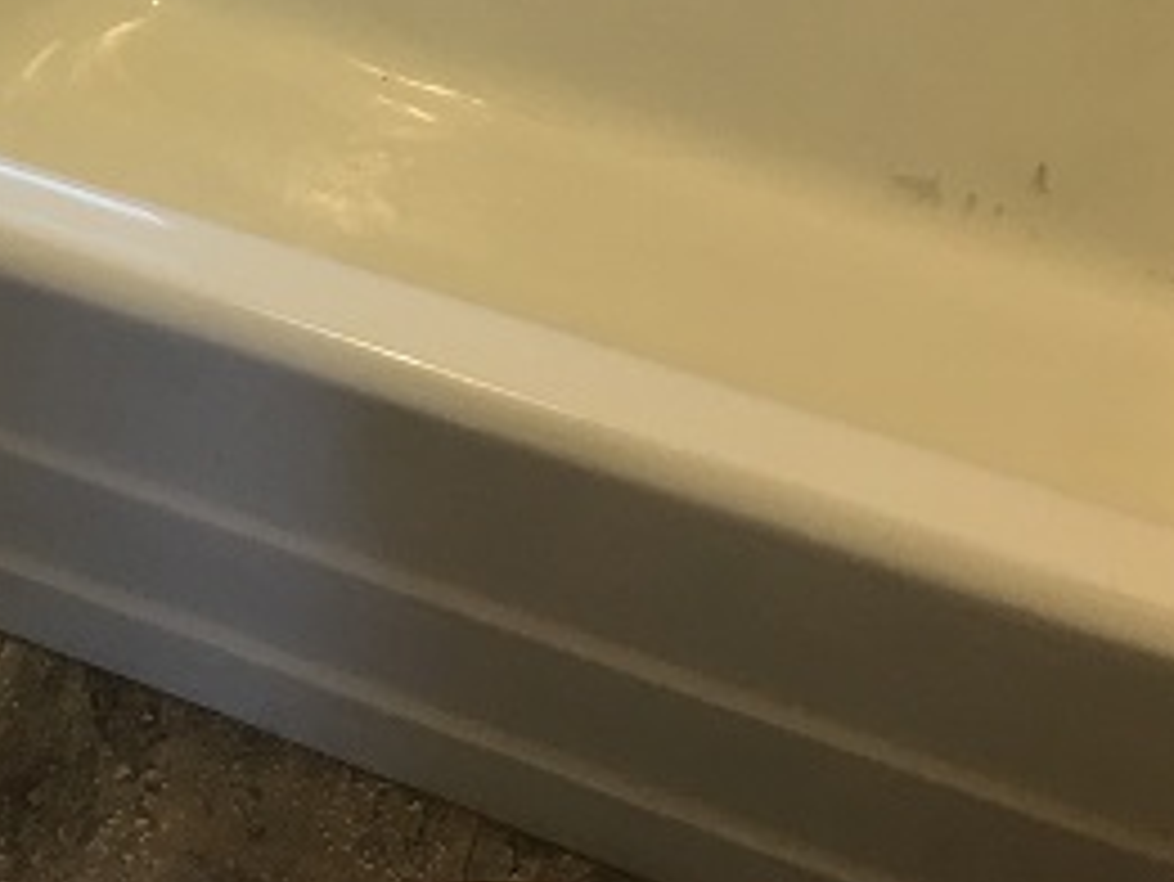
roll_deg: -1.3
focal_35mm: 71
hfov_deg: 25.2
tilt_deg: -36.9
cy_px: -126
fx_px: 2409
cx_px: -162
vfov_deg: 19.7
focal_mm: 4.15
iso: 32
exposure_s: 1/15
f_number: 2.2
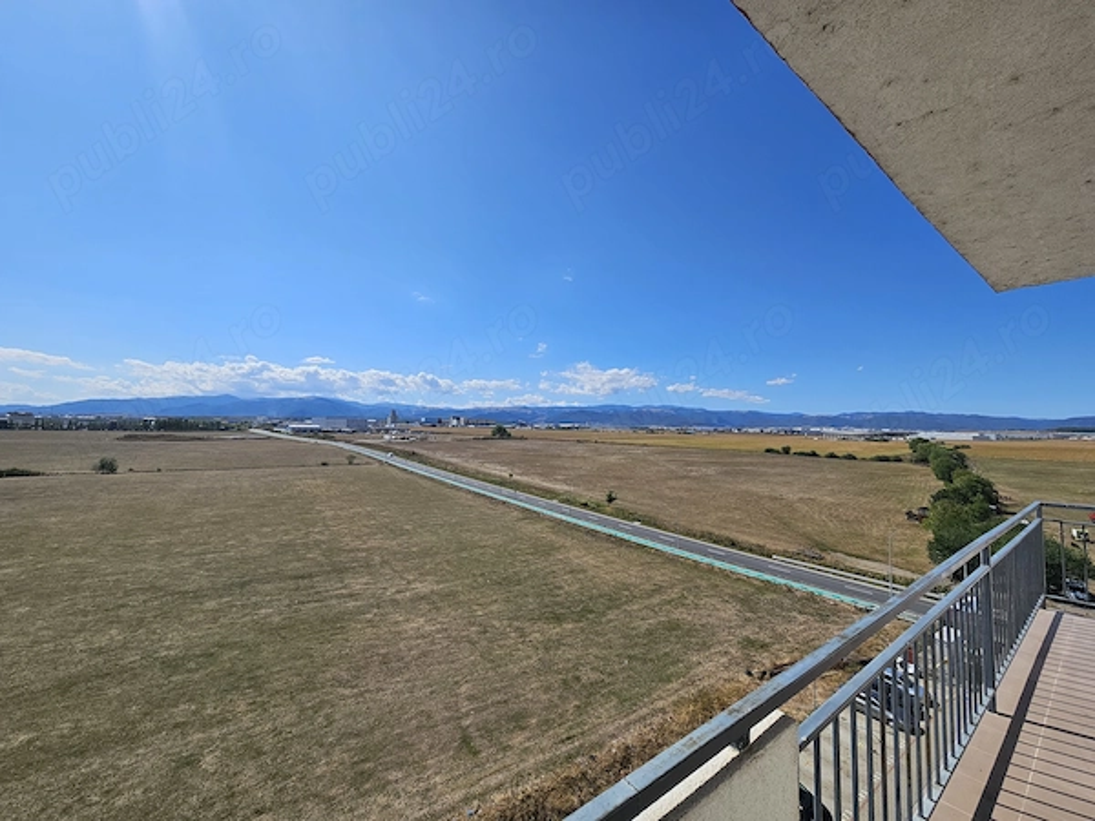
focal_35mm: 13
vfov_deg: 89.9
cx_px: 548
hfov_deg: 106.2
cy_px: 410
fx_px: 411
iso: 50
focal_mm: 2.2
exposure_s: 1/4210
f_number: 2.2
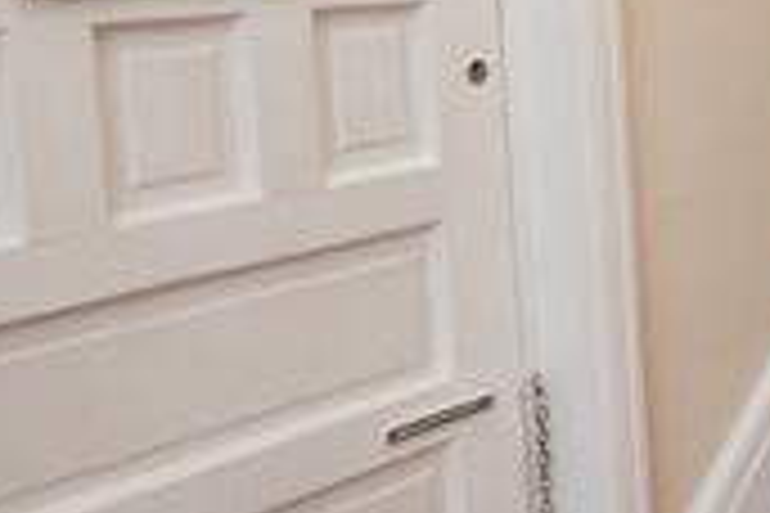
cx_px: 910
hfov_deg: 30.6
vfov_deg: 23.2
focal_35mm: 56
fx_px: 1198
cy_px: -4
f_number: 5
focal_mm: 10
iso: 250
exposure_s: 1/60
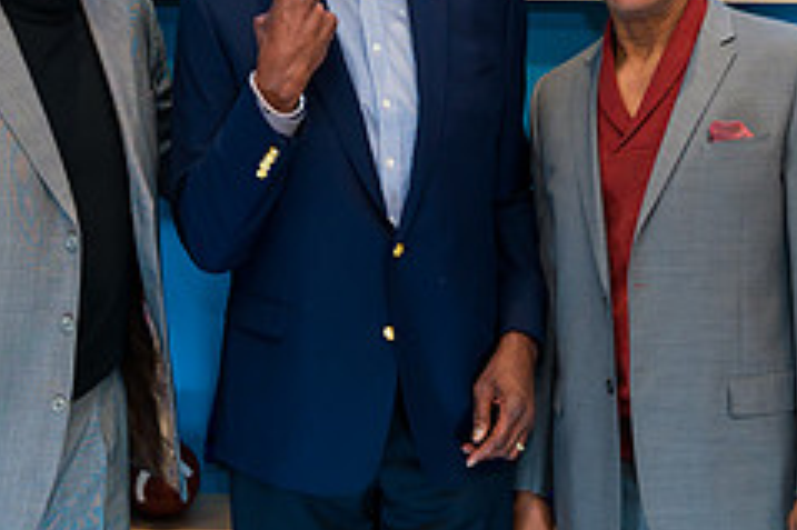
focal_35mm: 85
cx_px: 347
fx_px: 1880
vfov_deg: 15.9
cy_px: 87
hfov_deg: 23.9
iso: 500
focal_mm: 35
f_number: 4
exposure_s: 1/200
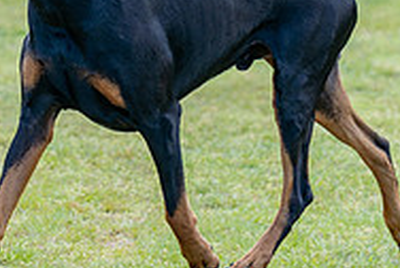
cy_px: -124
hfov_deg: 4.7
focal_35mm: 436
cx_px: 153
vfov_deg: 3.2
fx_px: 4852
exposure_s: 1/500
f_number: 3.2
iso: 100
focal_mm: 114
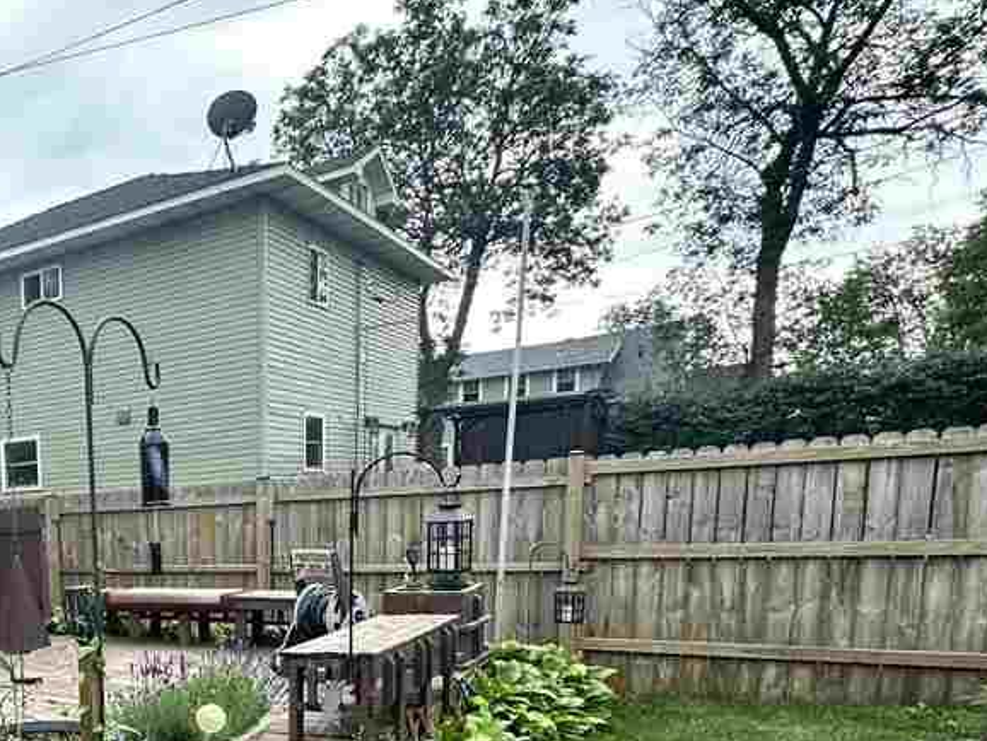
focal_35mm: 31
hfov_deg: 47.0
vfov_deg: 42.2
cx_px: -31
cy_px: 651
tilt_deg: -8.1
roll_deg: +3.0
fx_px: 884
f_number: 2.2
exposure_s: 1/142
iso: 40
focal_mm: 2.22
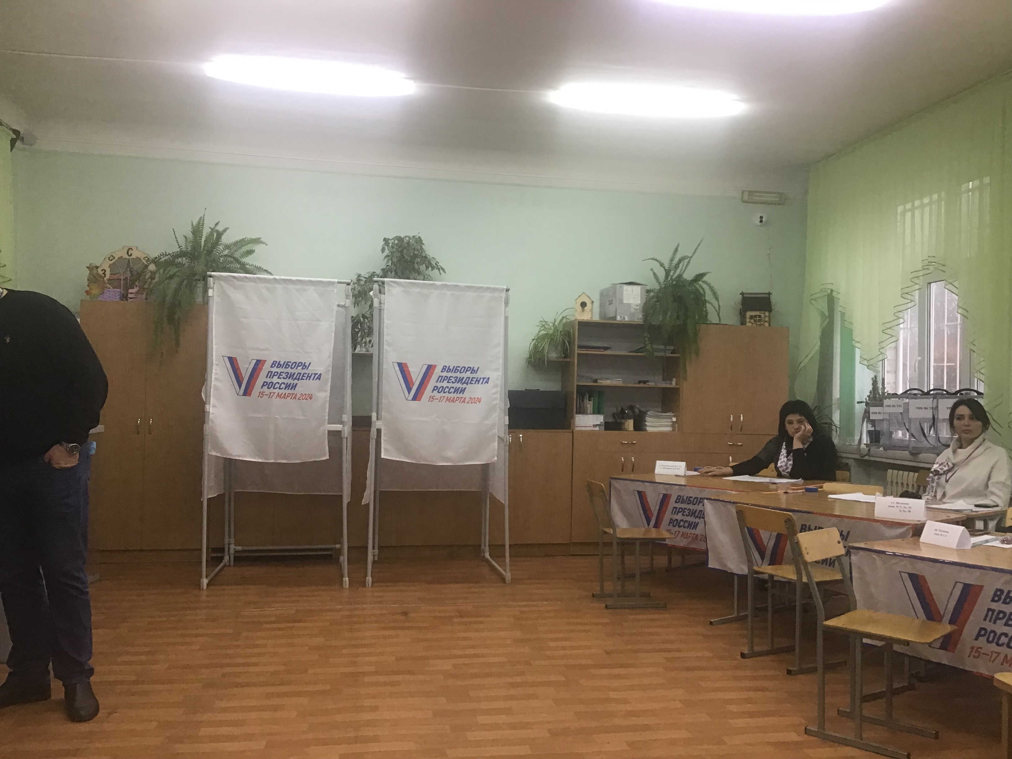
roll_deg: -2.6
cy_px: 380
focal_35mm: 31
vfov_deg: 45.4
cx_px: 506
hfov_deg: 58.4
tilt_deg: +1.0
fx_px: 906
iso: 64
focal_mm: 3.3
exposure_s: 1/33
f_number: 2.4
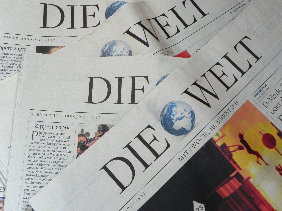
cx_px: 141
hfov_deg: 41.2
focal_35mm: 46
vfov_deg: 31.5
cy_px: 106
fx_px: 375
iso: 400
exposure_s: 1/15
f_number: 3.2
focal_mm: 8.2
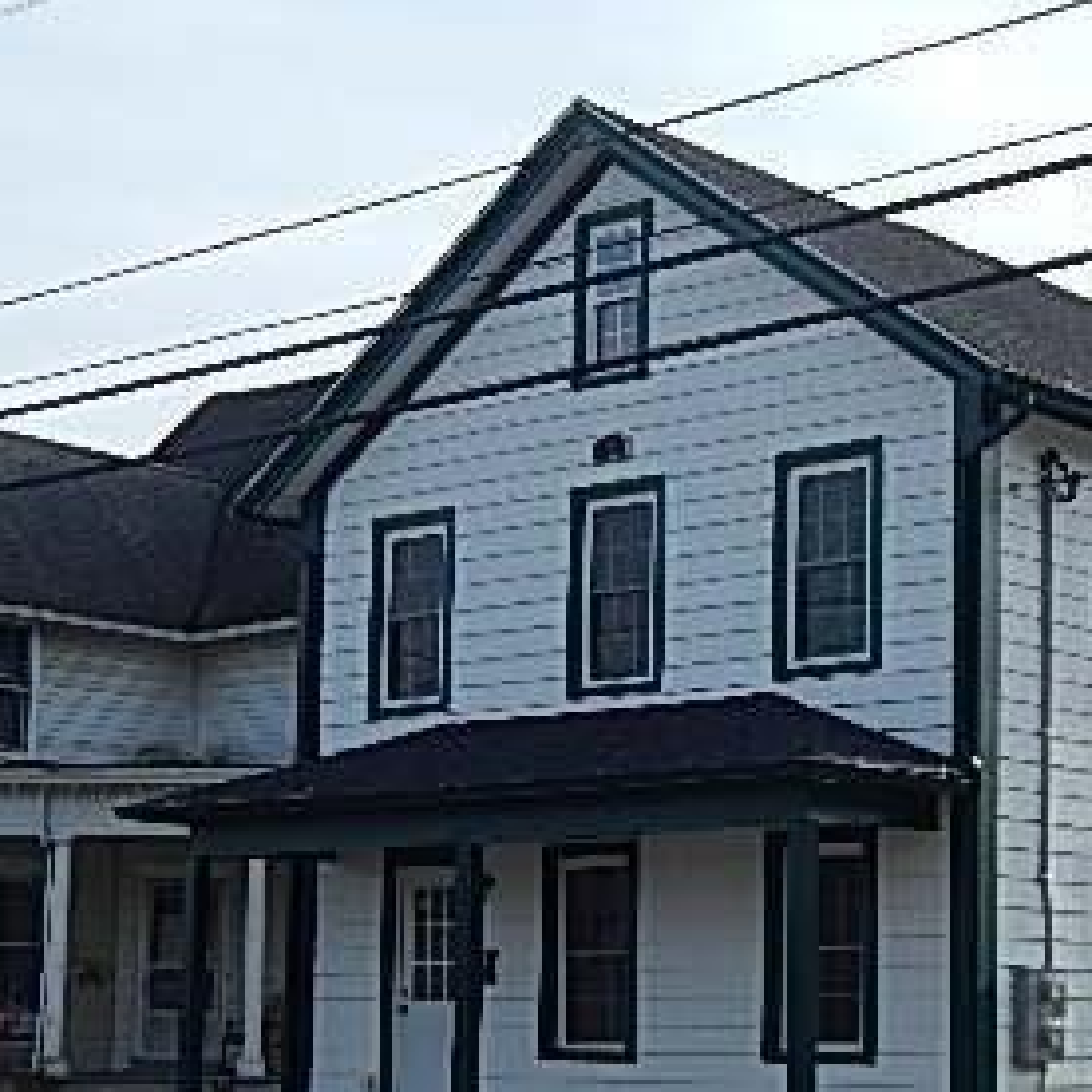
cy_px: 815
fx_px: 2784
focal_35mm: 78
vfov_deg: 22.0
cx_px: 787
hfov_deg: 22.0
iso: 125
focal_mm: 6.8
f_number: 3.4
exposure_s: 1/1000
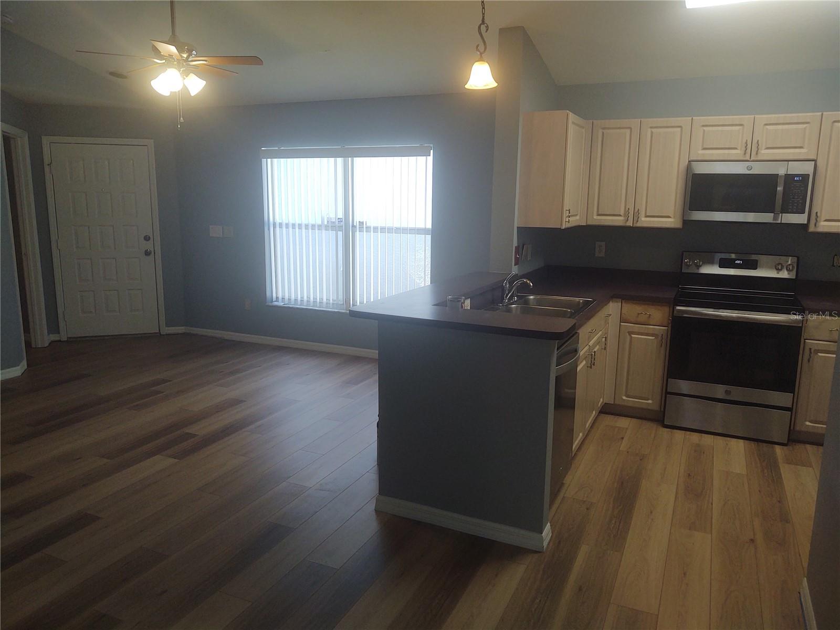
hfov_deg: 65.3
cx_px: 420
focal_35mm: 27
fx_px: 655
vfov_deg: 51.4
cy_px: 315
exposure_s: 1/123
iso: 100
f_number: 1.7
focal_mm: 4.75
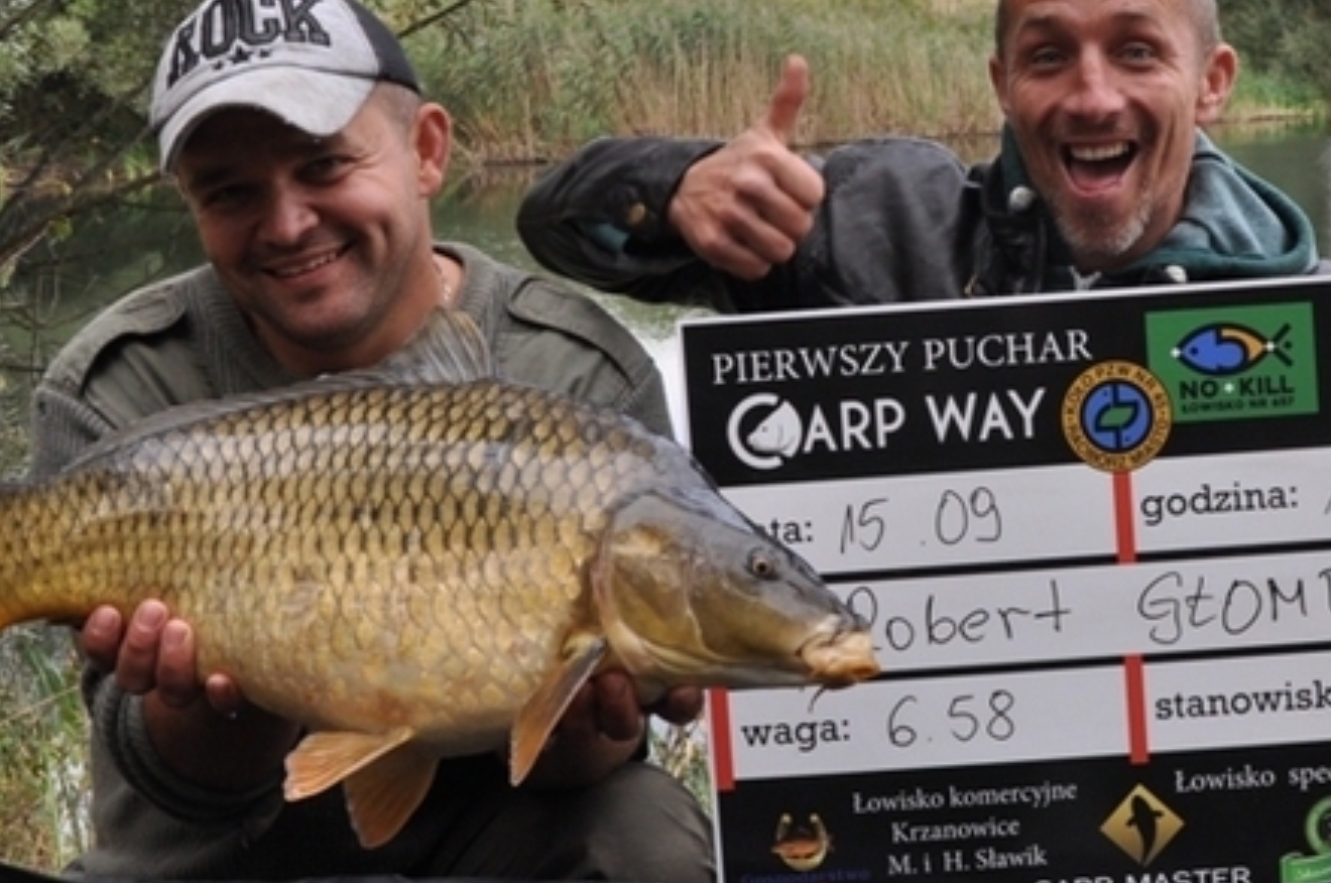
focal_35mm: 68
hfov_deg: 29.3
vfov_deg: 19.9
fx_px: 2513
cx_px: 959
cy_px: 437
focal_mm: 21
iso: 400
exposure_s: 1/80
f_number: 8
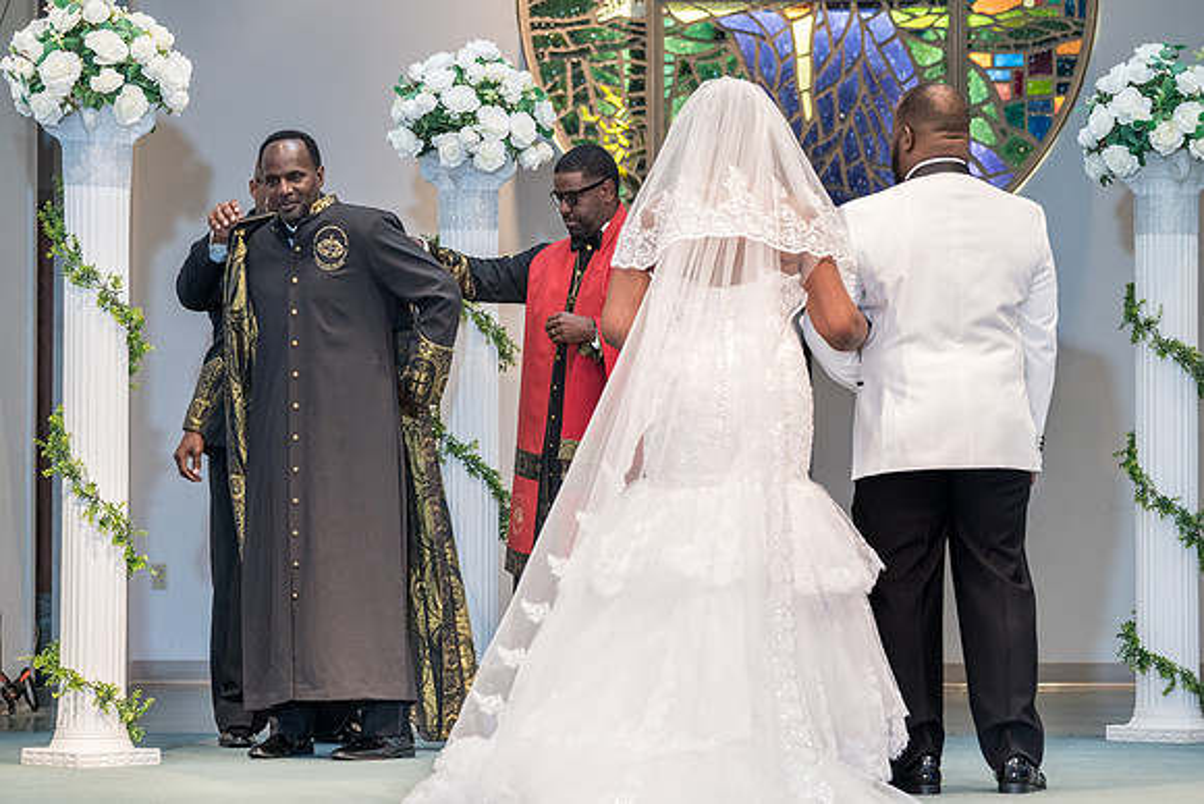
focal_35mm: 118
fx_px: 3948
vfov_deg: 11.6
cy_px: 402
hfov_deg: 17.3
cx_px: 602
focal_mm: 116
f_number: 4
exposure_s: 1/200
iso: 1600
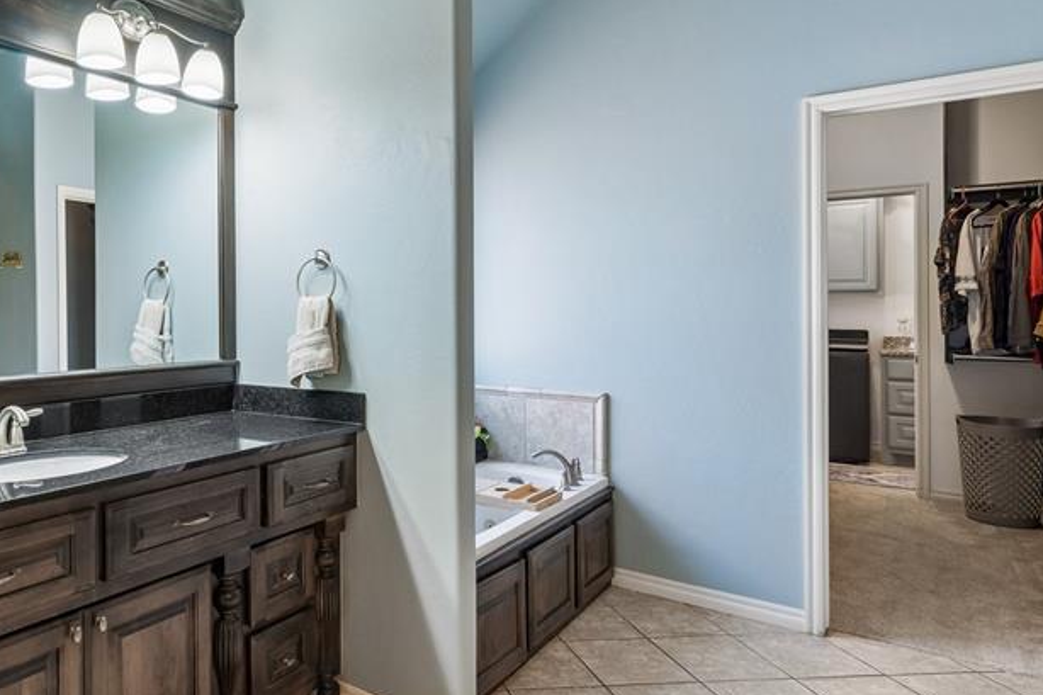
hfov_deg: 68.6
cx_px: 312
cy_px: 302
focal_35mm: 25
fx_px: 724
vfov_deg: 51.1
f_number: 7.1
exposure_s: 1/40
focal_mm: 10
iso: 200
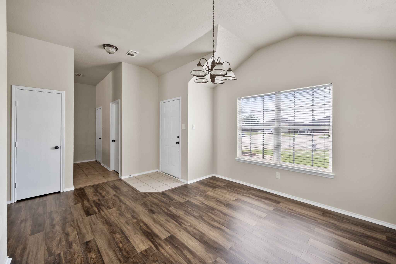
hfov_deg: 104.3
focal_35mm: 14
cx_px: 198
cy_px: 132
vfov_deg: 81.2
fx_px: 154
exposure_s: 1/3
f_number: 8
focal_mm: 14
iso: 1600
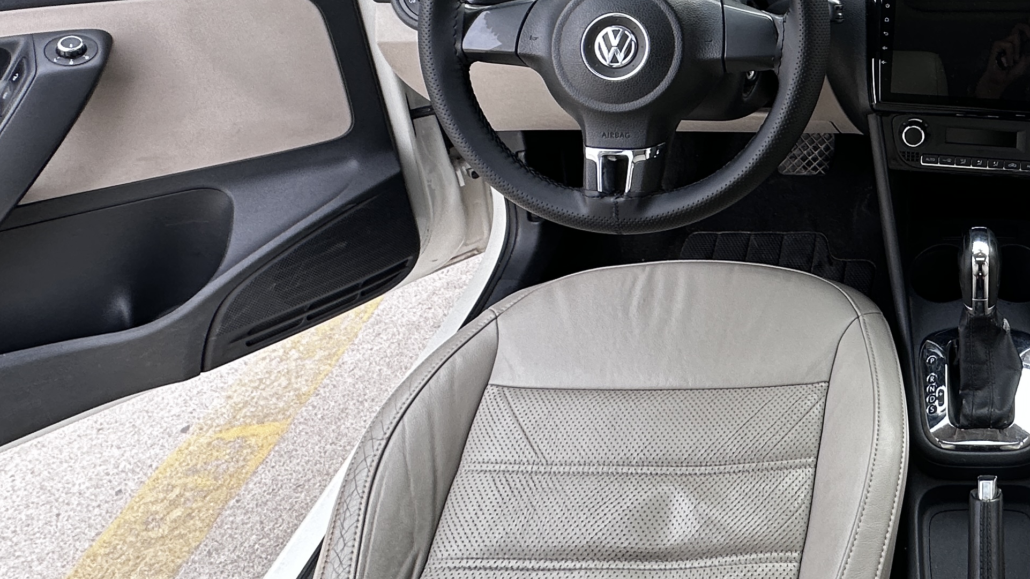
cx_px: 974
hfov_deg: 51.8
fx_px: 874
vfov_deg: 33.2
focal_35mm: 32
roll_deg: -0.6
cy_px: -16
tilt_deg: -28.0
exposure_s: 1/99
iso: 50
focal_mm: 2.22
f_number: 2.2
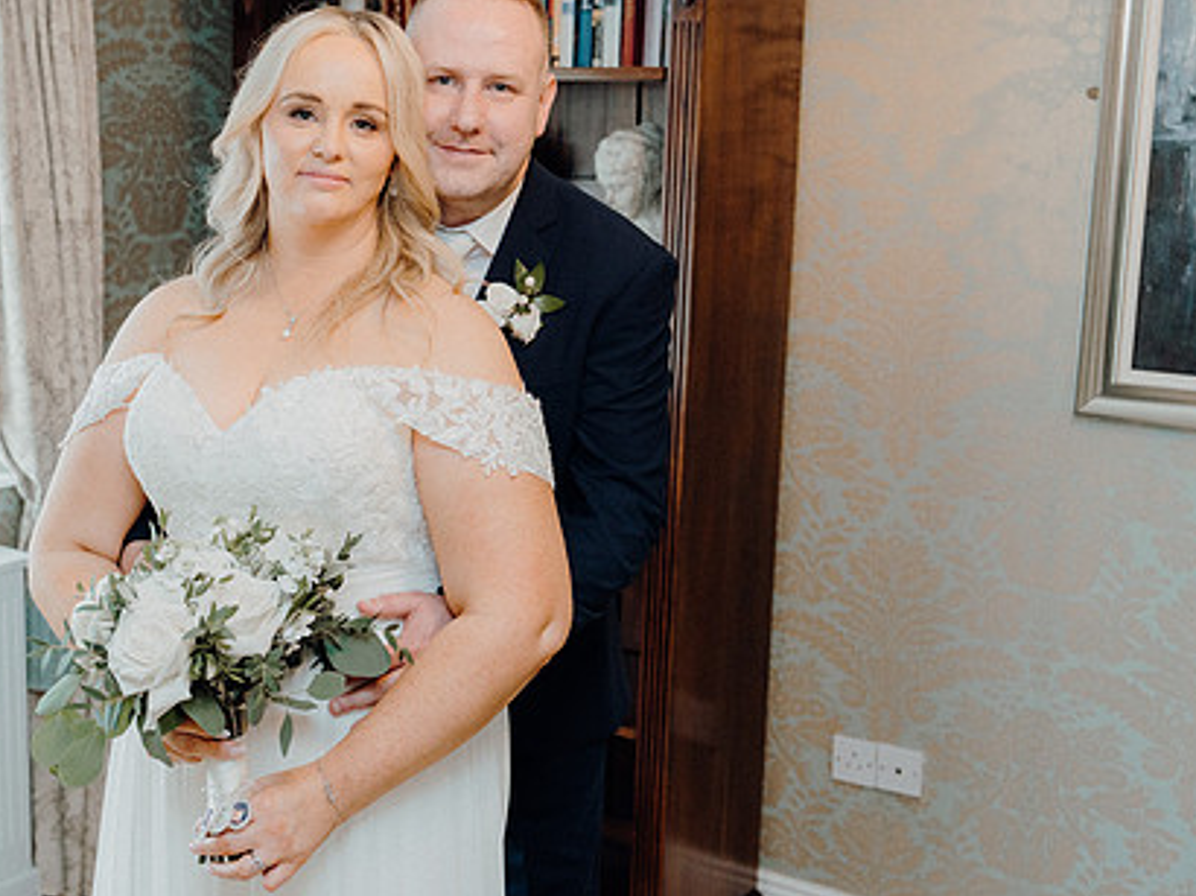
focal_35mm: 49
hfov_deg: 38.3
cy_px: 393
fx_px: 1692
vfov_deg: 29.6
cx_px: 359
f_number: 3.5
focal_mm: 36
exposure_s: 1/160
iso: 2000
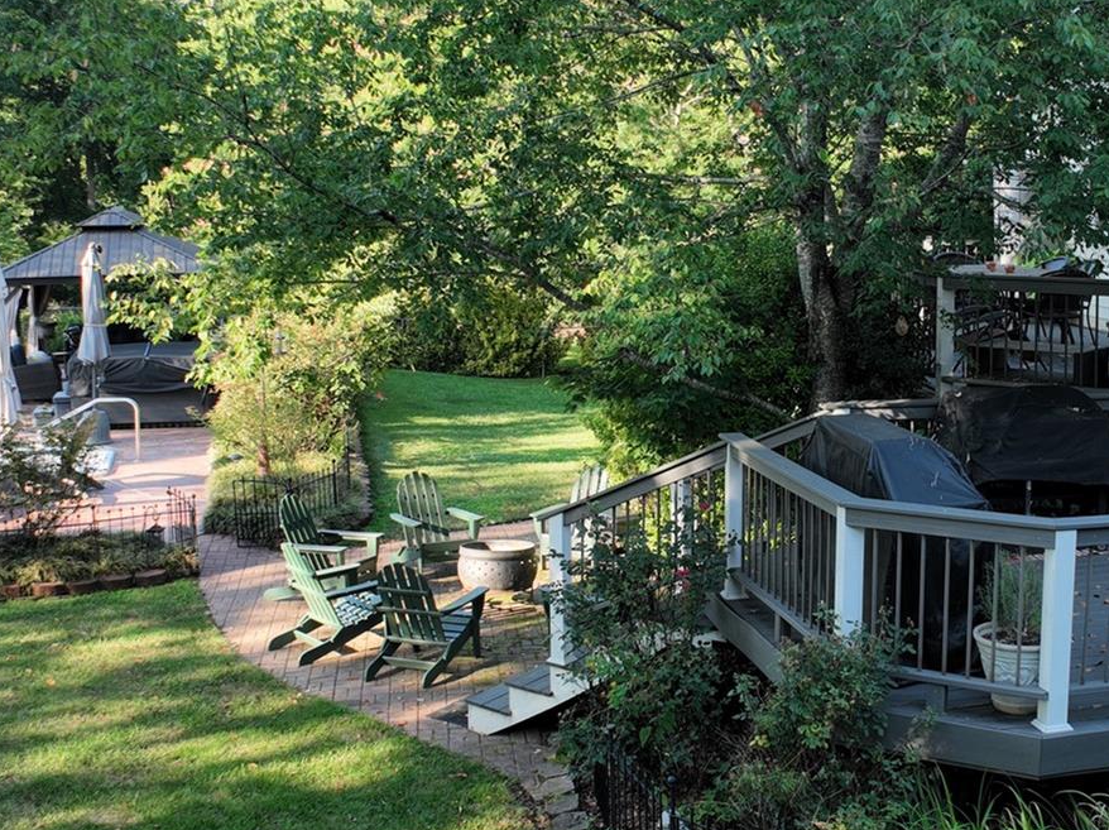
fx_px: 1793
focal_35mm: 56
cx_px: 760
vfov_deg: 26.1
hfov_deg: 34.0
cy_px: 417
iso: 400
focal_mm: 12.29
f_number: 2.8
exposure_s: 1/400
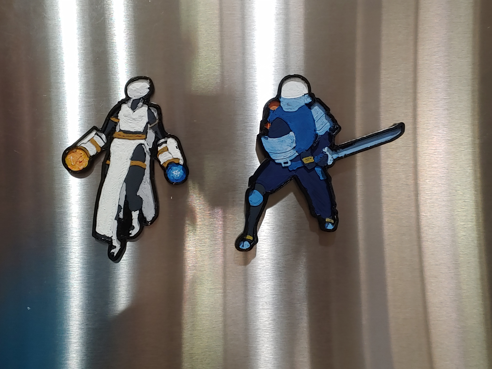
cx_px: 246
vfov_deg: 30.9
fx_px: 668
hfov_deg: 40.4
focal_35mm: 47
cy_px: 184
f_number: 1.5
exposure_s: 1/40
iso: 100
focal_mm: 4.23
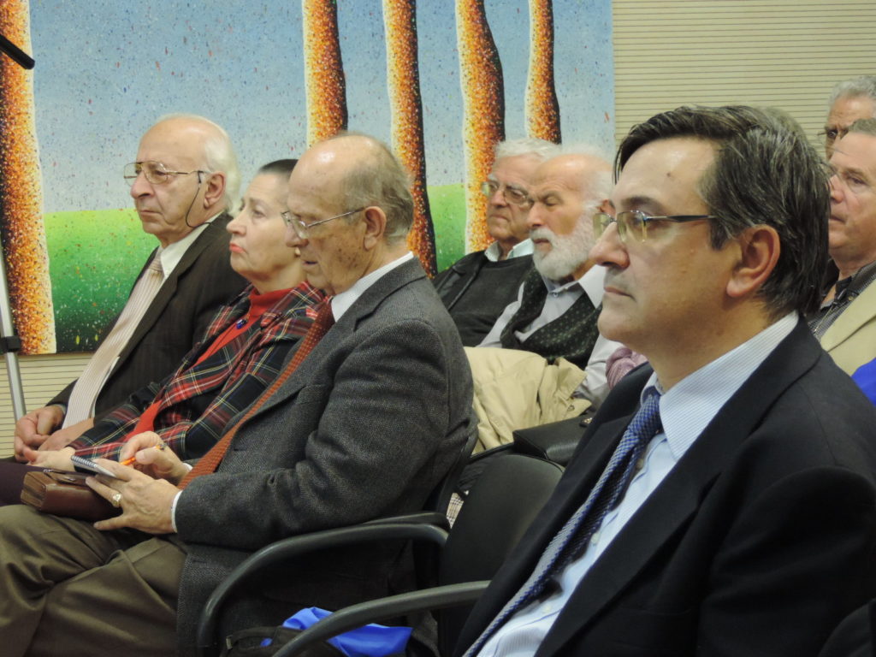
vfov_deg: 12.3
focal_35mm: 120
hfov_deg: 16.4
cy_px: 328
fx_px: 3037
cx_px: 438
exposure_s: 1/15
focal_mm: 21.4
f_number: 4.2
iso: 800
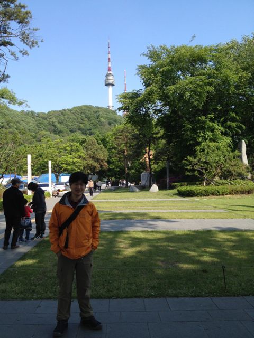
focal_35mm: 35
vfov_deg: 52.6
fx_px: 342
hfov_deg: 40.7
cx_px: 127
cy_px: 169
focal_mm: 4.28
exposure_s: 1/986
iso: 50
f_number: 2.4
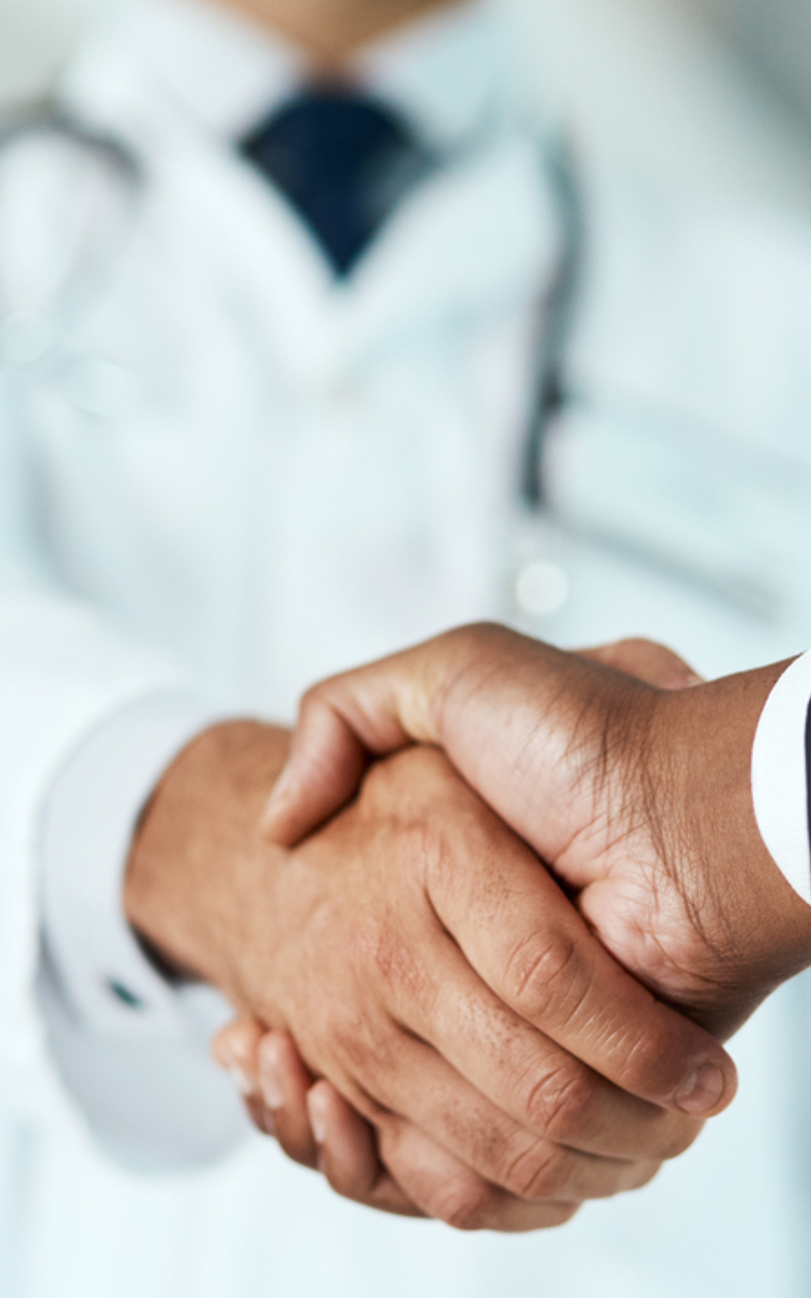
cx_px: 428
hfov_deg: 8.6
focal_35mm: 152
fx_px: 5374
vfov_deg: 13.8
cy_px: 682
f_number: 2
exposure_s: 1/320
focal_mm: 85
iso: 400
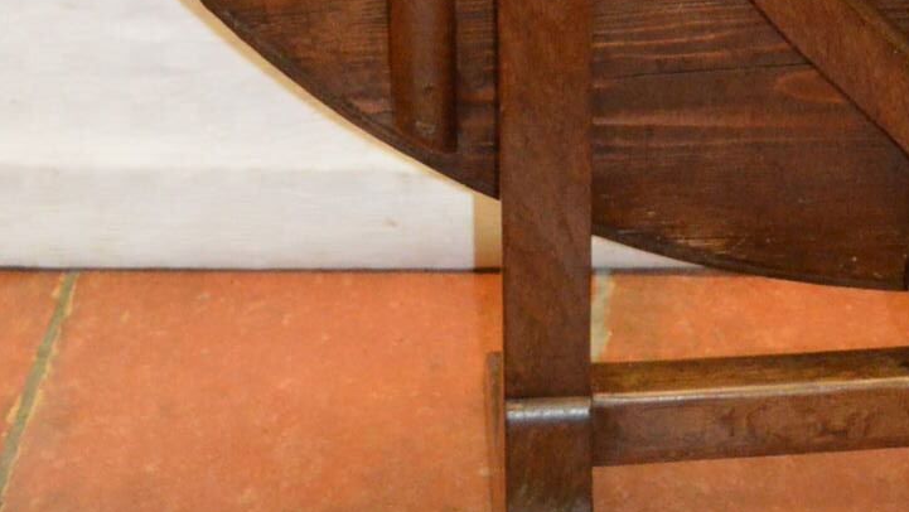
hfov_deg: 14.4
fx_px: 3472
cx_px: 1098
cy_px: -441
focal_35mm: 144
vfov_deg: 8.1
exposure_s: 1/60
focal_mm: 22
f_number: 3.8
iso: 1800
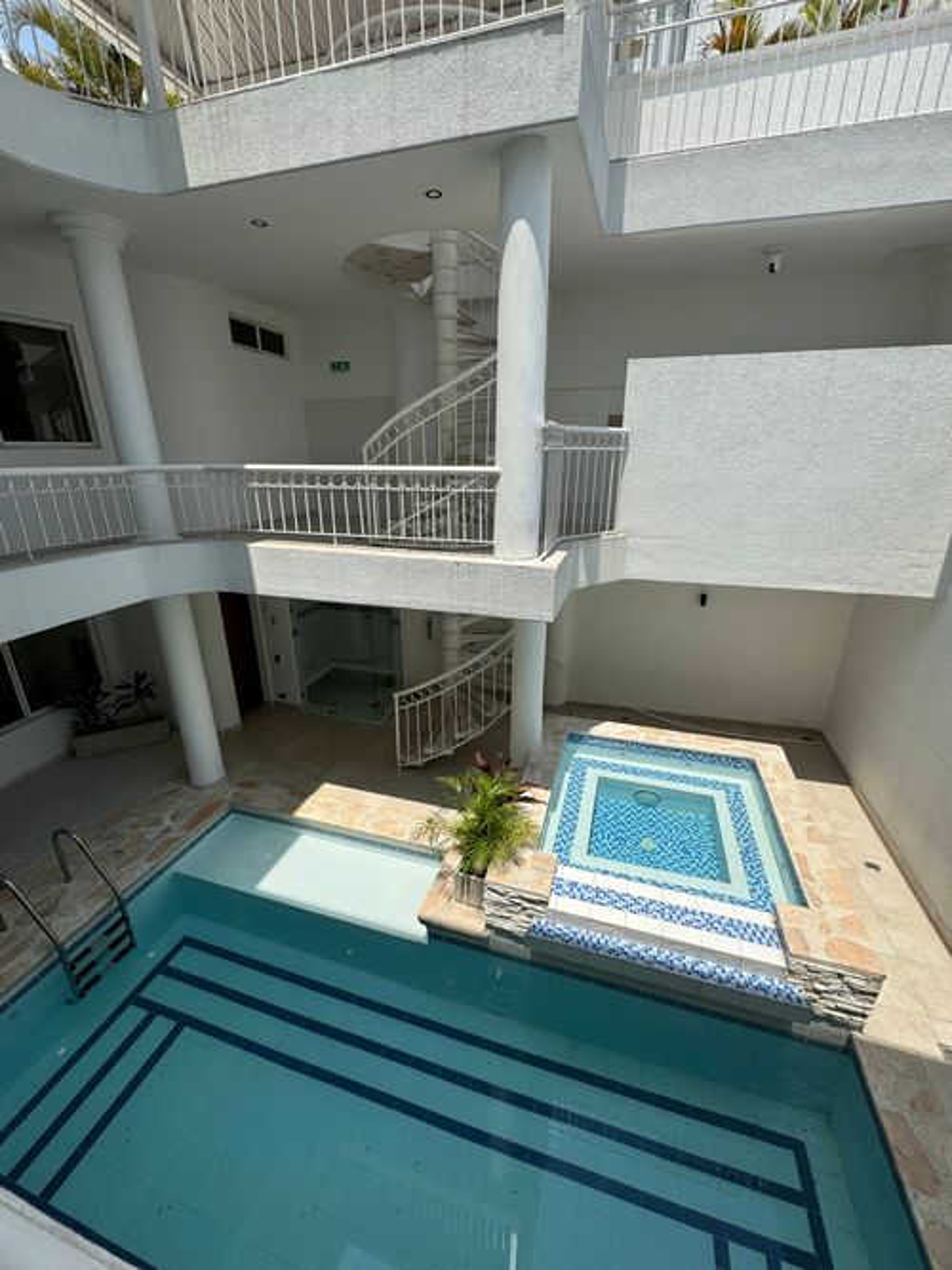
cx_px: 476
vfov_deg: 102.1
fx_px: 514
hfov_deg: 85.7
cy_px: 635
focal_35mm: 14
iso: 50
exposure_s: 1/2674
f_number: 2.2
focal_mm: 2.22
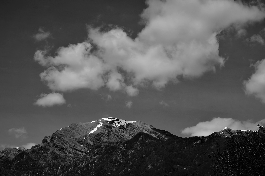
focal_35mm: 67
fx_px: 493
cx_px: 132
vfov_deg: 20.3
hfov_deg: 30.1
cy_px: 88
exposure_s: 1/1600
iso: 200
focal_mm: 44.4
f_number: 7.1
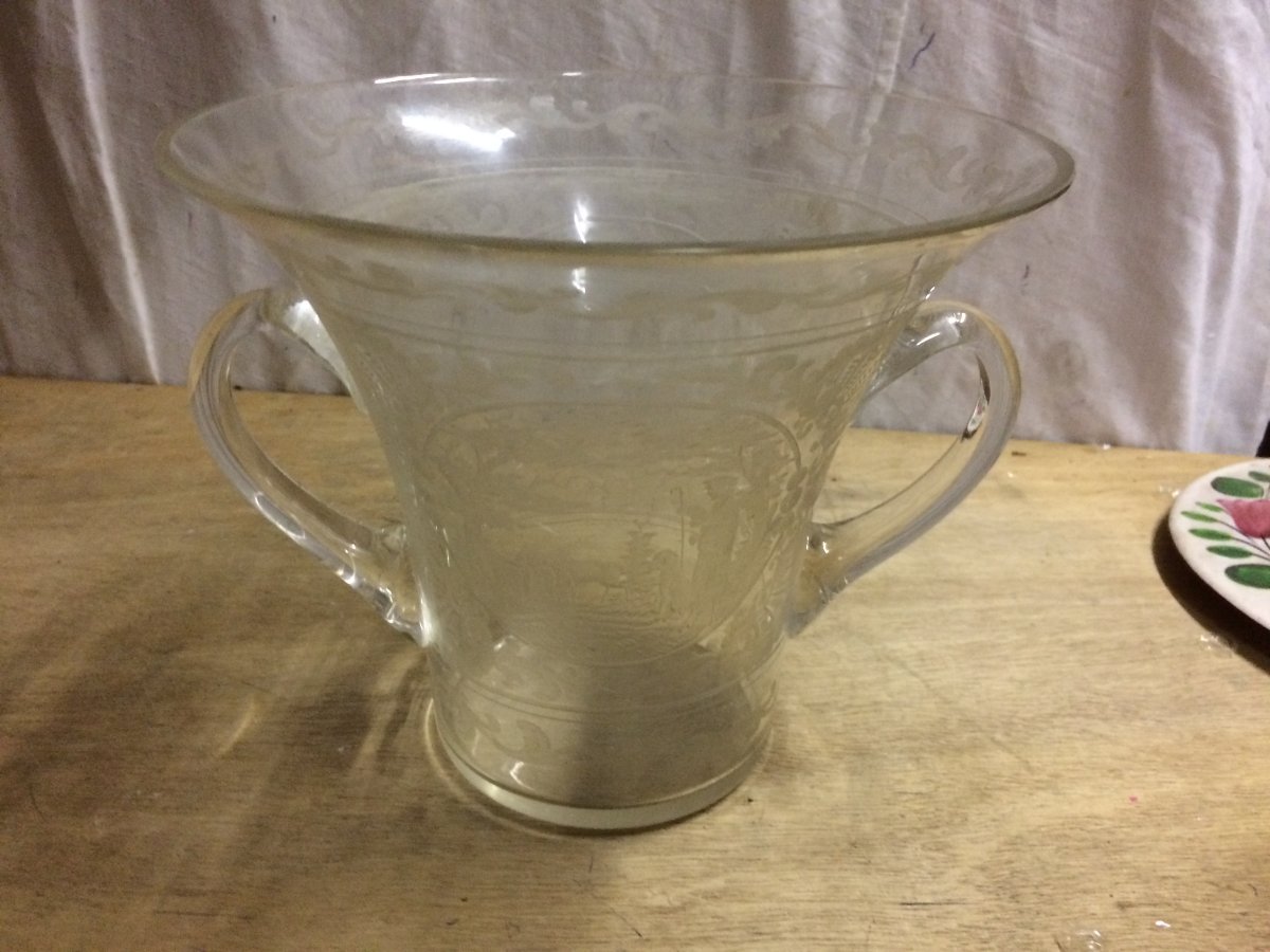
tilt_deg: -26.9
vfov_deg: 48.2
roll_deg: -2.7
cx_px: 635
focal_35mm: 29
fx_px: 1064
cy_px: 476
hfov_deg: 61.7
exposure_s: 1/25
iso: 320
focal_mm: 4.15
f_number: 2.2
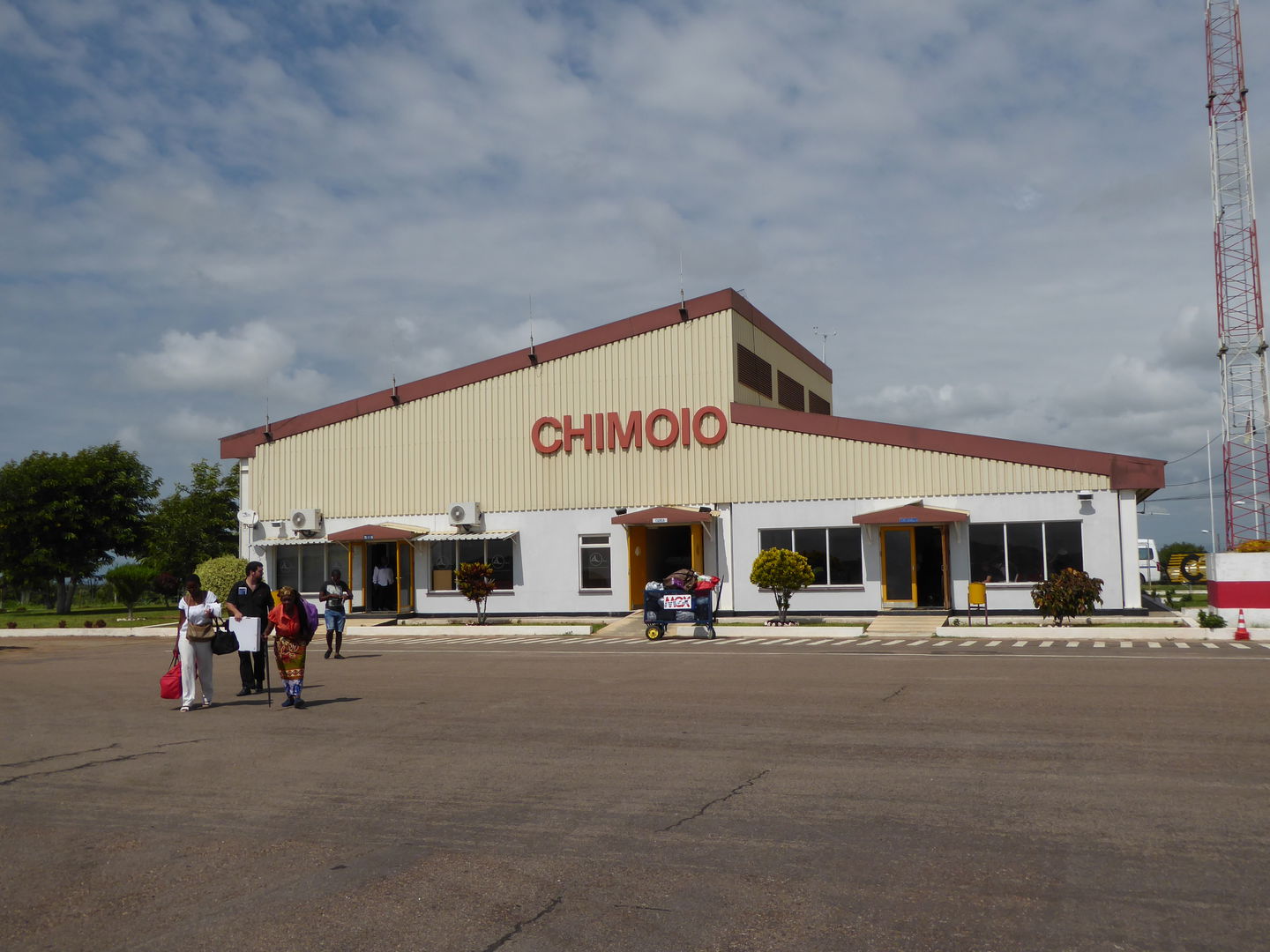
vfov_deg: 41.8
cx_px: 635
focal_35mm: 34
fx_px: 1247
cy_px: 476
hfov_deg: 54.0
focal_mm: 5.8
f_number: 4
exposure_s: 1/1600
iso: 80
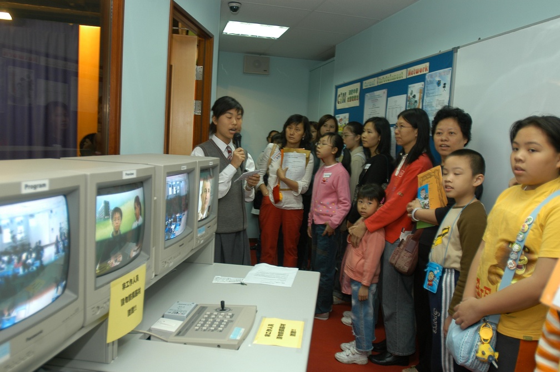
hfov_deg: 62.0
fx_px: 466
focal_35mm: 30
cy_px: 186
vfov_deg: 43.5
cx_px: 280
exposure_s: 1/60
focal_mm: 20
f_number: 2.8
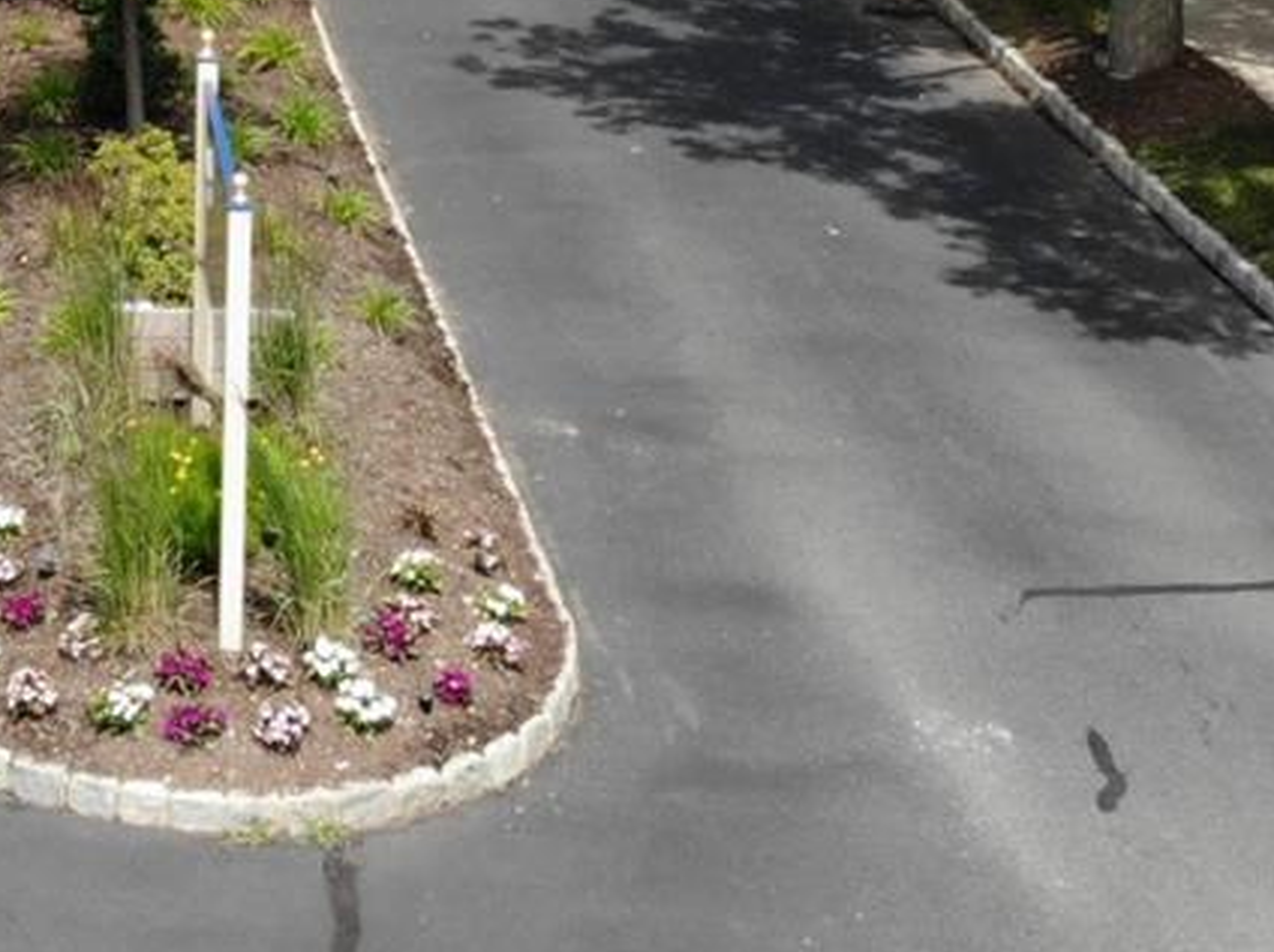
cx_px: 24
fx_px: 3125
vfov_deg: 16.2
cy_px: -380
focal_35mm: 85
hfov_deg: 22.2
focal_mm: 4.5
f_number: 2.8
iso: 100
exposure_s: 1/555
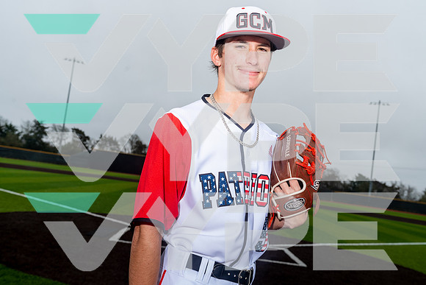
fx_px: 485
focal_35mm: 41
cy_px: 142
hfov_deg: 47.4
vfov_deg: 32.6
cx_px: 213
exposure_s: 1/125
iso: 320
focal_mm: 41
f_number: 8
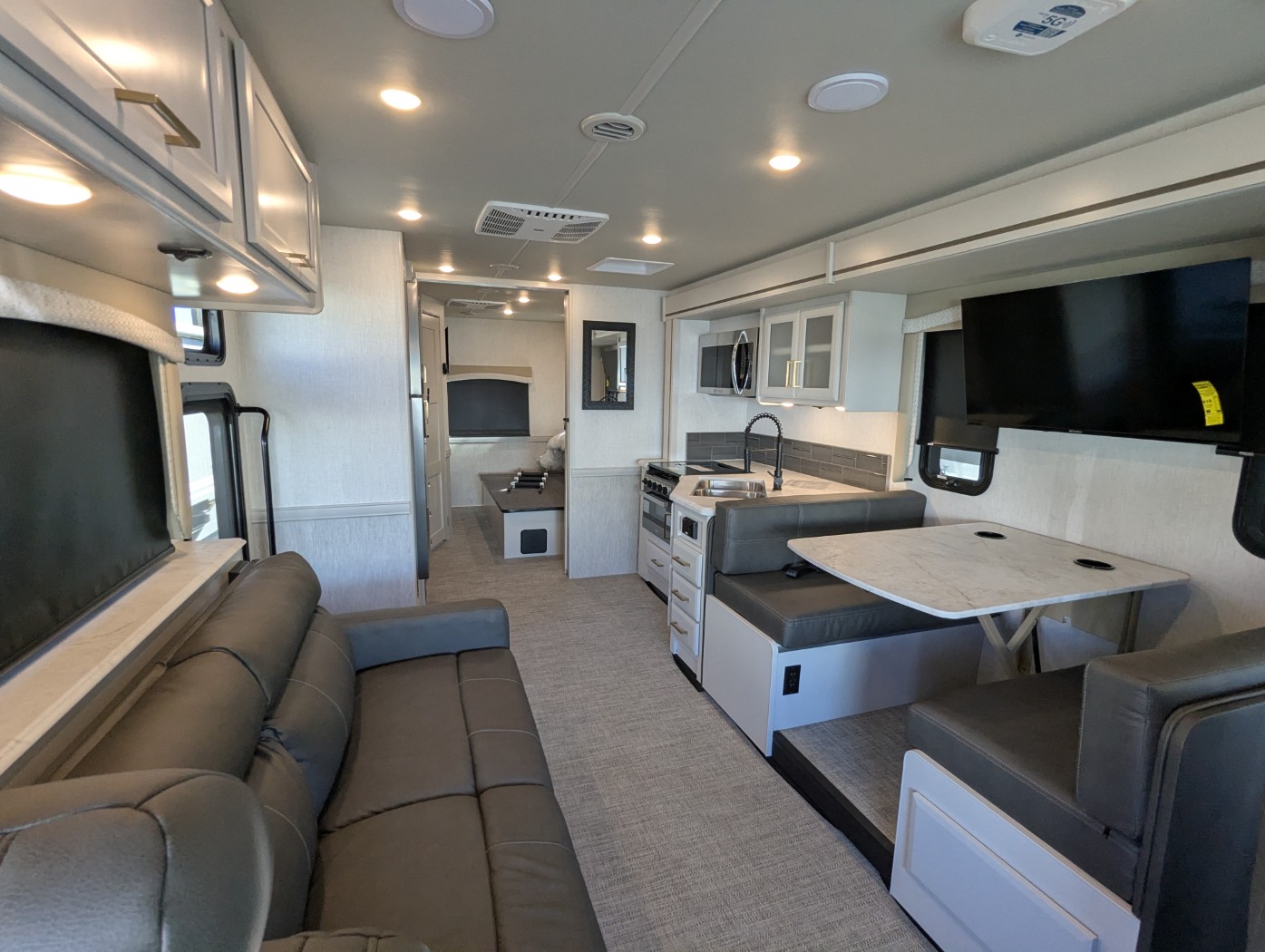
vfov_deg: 78.2
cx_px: 632
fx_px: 585
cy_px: 476
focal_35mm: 16
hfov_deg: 94.4
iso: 174
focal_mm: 2.35
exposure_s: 1/103
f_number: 2.2
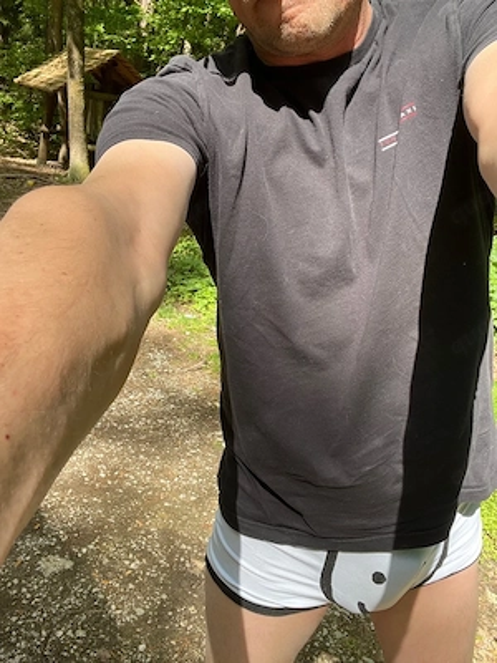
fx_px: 574
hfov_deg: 46.8
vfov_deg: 60.0
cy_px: 332
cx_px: 248
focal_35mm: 30
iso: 25
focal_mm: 2.71
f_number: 2.2
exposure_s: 1/170
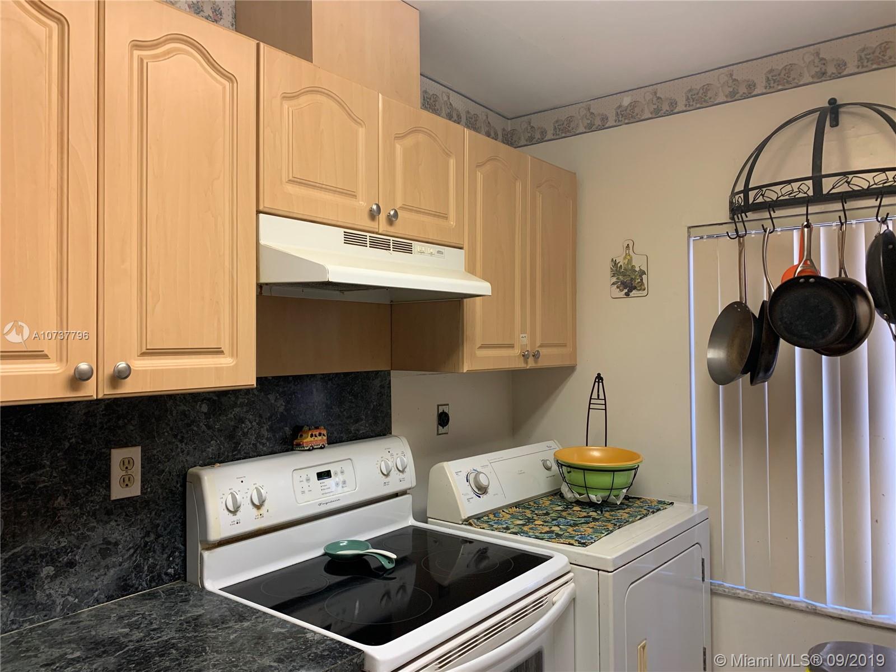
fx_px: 673
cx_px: 448
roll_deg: +0.4
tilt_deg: -2.8
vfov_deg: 53.1
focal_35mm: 26
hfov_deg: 67.3
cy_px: 336
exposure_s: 1/60
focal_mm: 4.25
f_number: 1.8
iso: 125
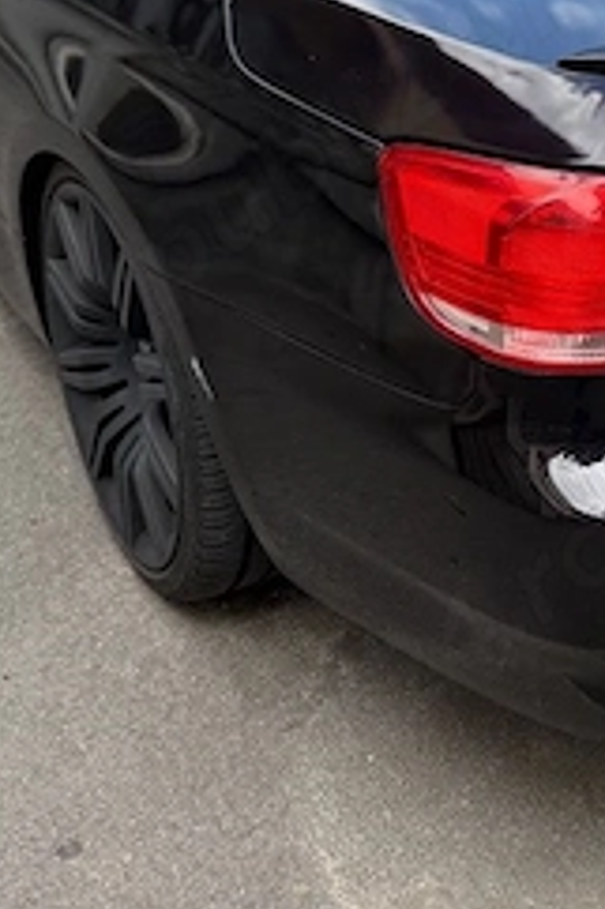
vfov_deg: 31.2
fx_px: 1565
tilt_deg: -21.7
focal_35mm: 62
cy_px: 131
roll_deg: +1.9
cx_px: 530
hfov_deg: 21.5
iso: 80
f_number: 1.78
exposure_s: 1/580
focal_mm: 6.76
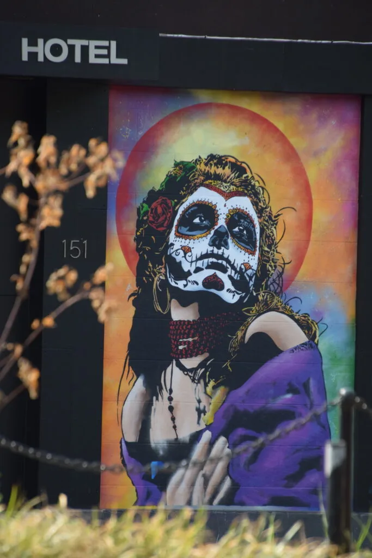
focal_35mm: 330
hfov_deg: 4.2
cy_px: 279
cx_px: 186
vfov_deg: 6.2
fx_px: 5113
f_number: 5.6
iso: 800
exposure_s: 1/800
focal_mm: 220
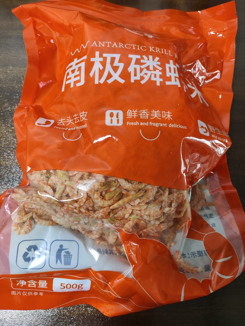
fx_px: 226
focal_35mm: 24
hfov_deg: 56.9
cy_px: 163
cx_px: 122
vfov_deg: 71.6
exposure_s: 1/33.3
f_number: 1.8
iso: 308
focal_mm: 4.68
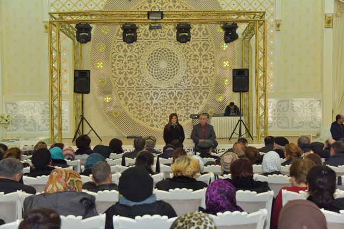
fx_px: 459
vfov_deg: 28.1
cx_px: 172
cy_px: 114
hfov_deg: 41.1
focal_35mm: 48
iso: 1250
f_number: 5.6
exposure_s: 1/125
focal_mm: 48
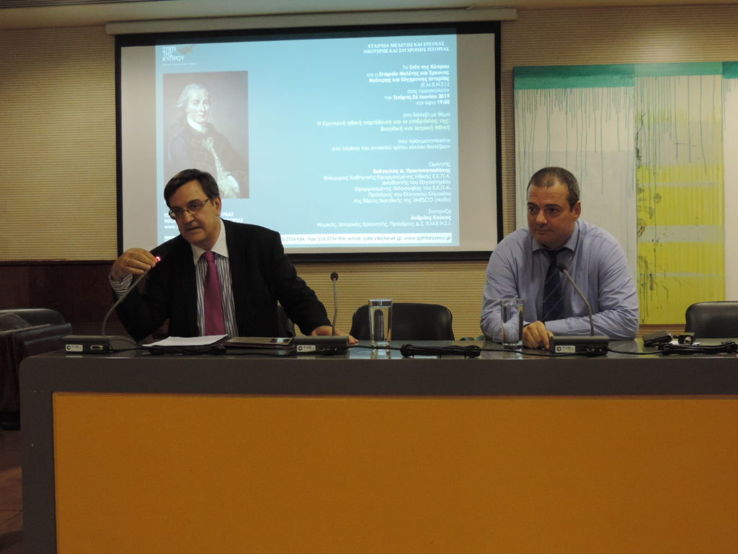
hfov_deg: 46.8
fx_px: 853
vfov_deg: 36.0
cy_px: 277
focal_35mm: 40
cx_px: 369
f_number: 3.3
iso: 800
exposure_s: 1/50
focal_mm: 7.1
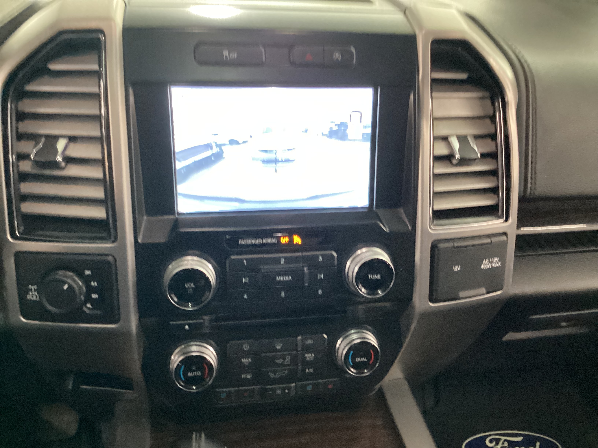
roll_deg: -1.0
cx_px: 299
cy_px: 224
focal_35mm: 31
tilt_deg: -31.2
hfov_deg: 58.4
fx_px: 536
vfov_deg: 45.4
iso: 400
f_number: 2.4
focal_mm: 3.3
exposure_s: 1/33
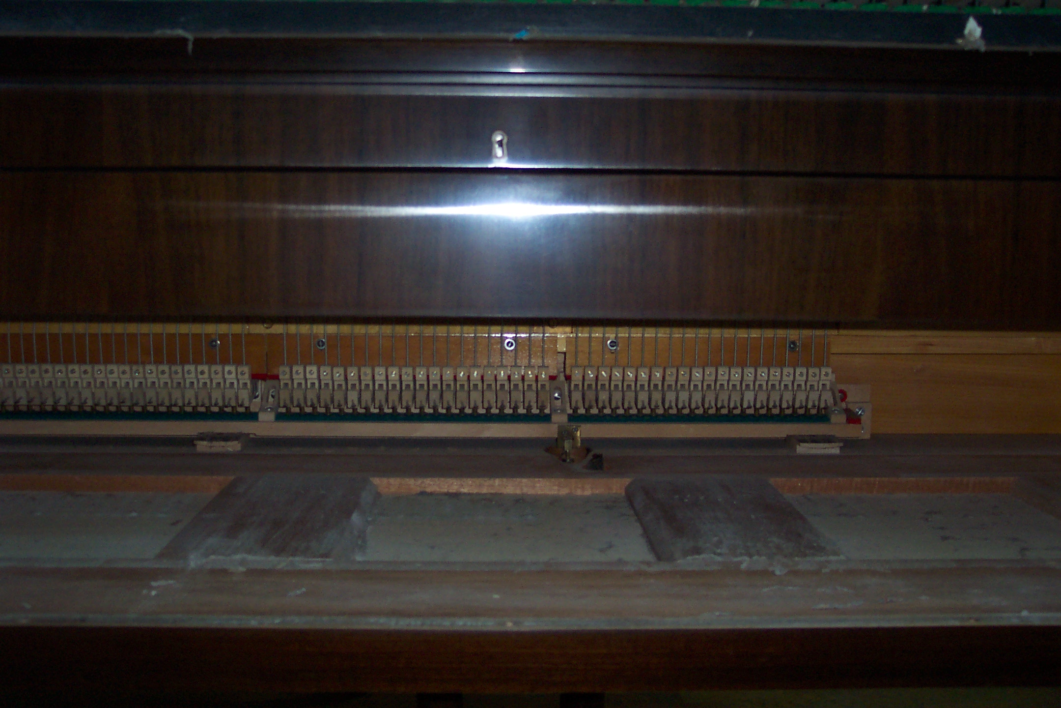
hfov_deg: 50.7
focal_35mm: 38
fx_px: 1120
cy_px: 354
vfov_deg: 35.1
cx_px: 530
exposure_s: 1/30
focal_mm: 8
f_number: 2.8
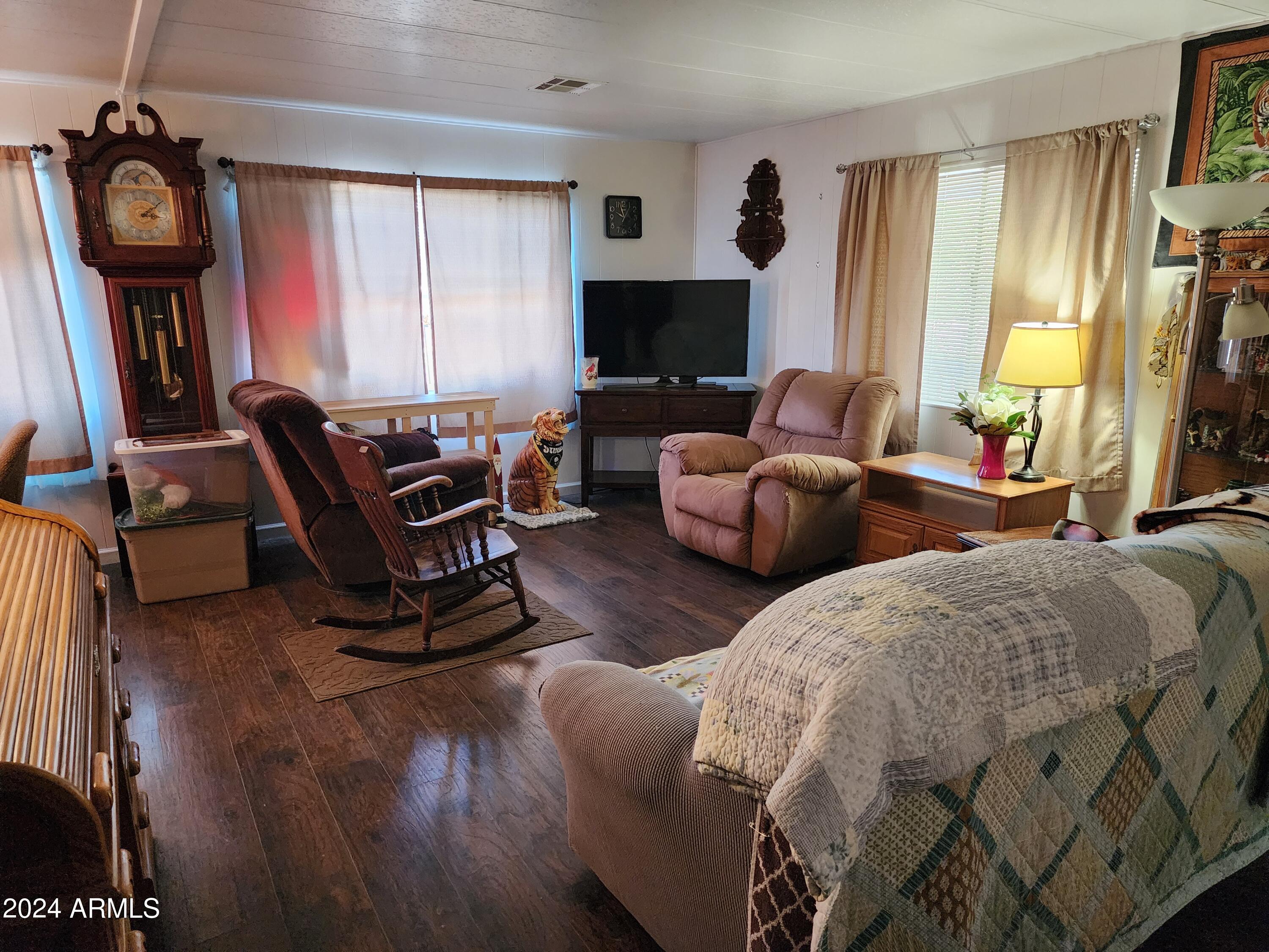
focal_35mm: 23
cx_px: 634
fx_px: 843
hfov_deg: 73.9
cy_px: 476
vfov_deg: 58.9
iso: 1000
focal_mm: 6.4
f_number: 1.8
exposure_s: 1/120
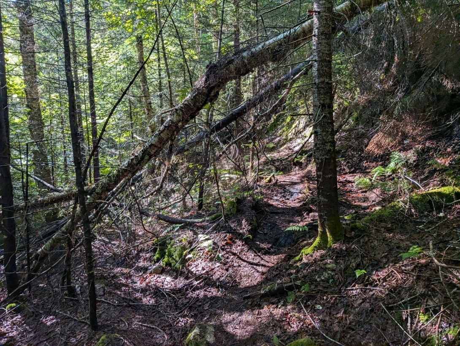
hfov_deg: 71.6
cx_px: 230
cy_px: 173
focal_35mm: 24
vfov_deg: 56.8
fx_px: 319
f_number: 1.7
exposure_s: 1/728
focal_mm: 4.53
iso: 570
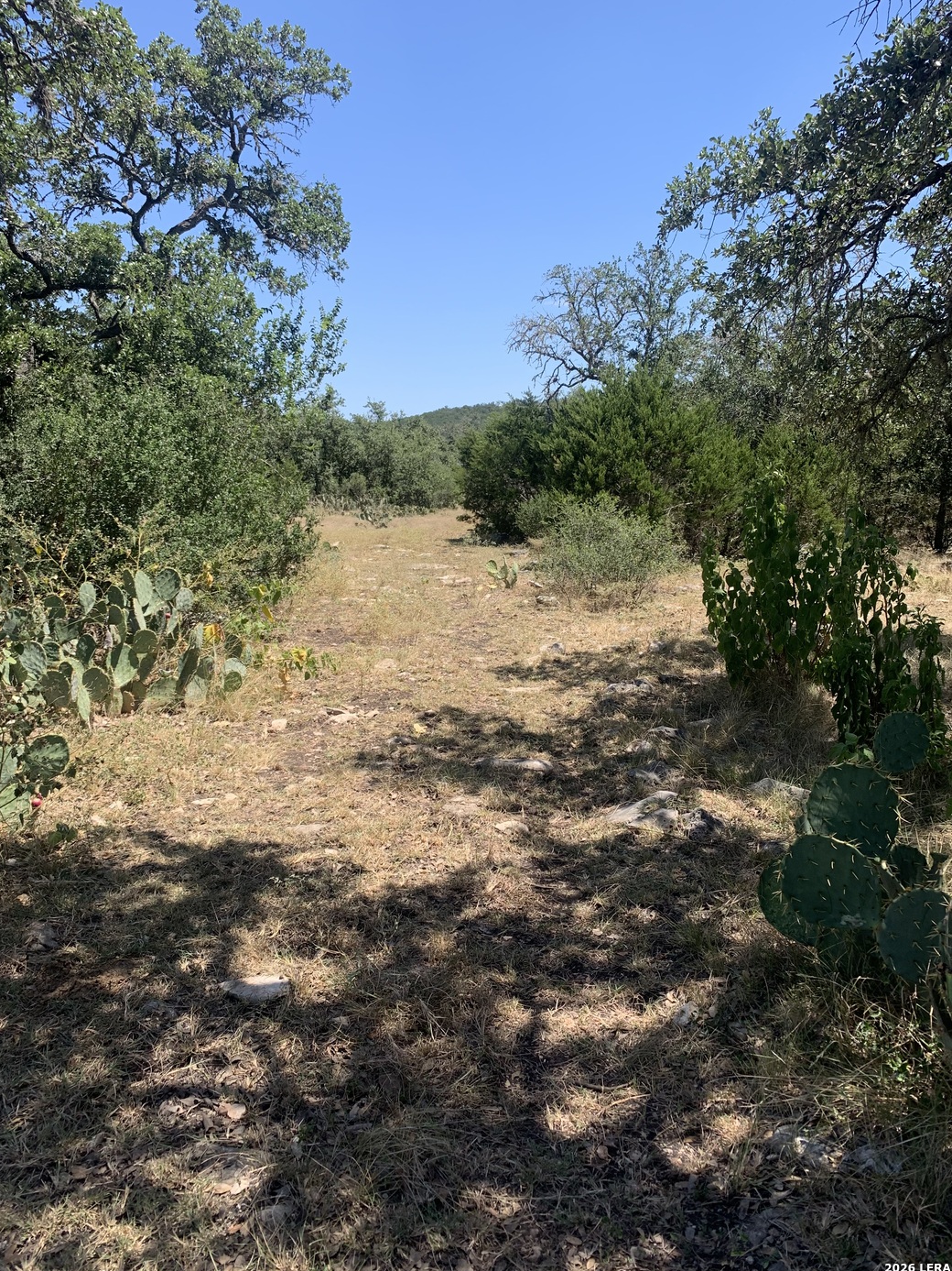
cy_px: 616
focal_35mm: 27
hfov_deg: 51.3
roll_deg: +0.4
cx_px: 487
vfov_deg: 65.3
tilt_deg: -6.4
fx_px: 990
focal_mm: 4.25
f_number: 1.8
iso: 25
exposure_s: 1/1149
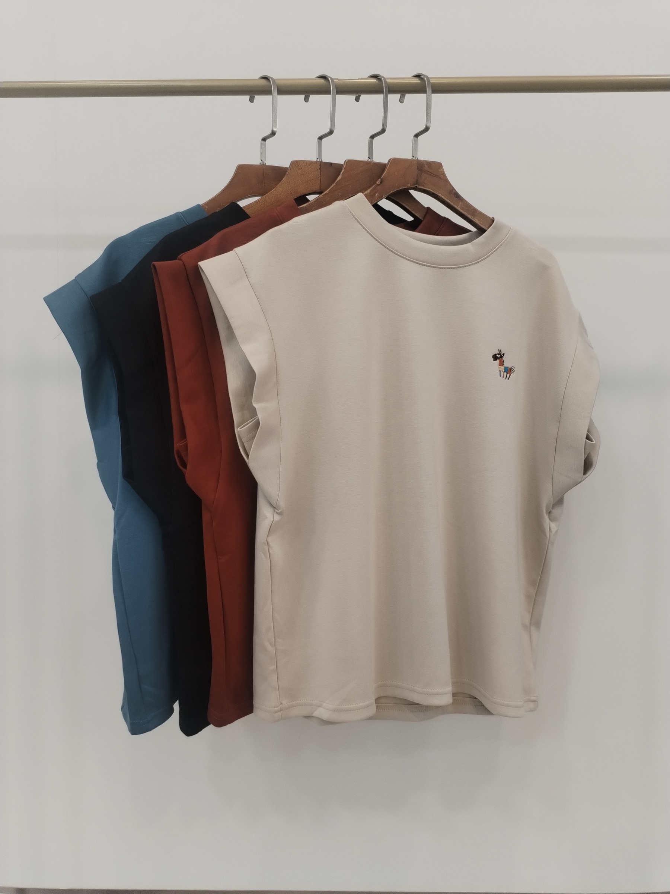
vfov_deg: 61.7
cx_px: 335
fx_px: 748
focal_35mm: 29
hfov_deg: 48.2
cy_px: 447
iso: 242
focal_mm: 4.75
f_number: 1.8
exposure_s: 1/60
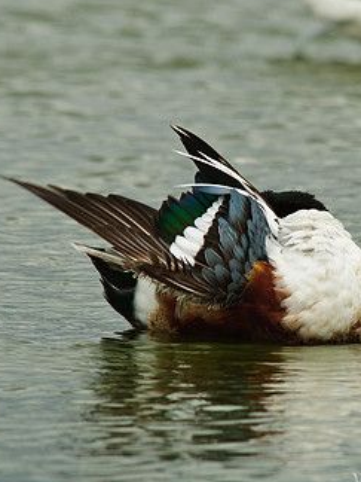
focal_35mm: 1030
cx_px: 316
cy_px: 211
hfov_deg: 1.4
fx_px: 14322
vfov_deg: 1.9
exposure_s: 1/200
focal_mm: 400
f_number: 11
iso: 400
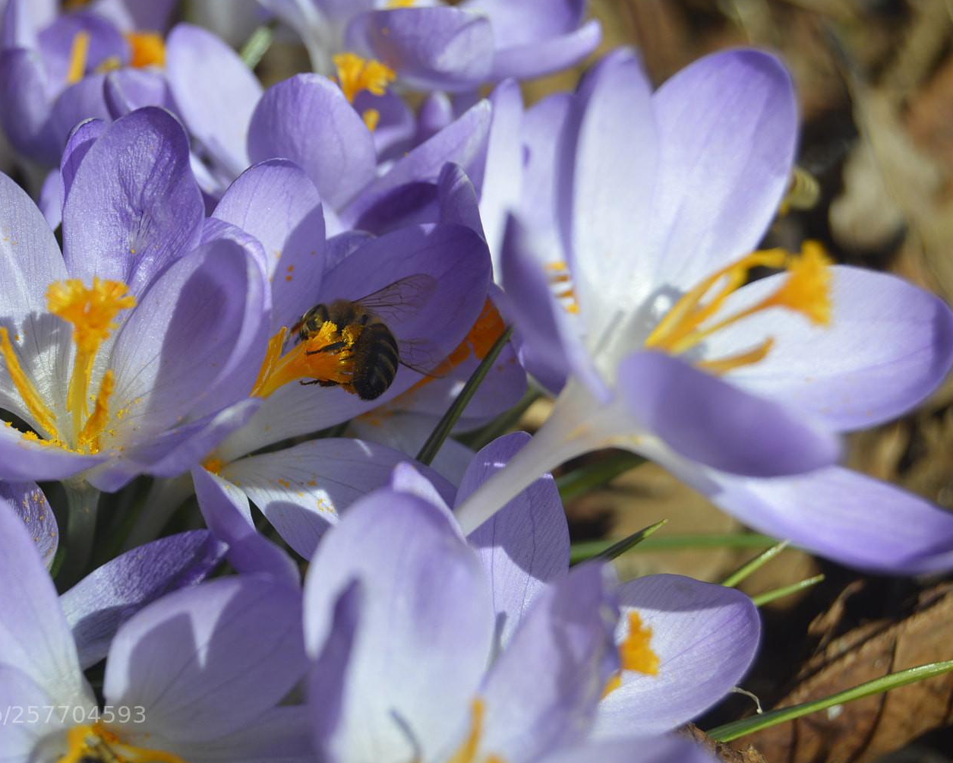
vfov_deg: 15.6
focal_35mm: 99
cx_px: 356
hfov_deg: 19.4
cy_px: 370
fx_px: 2781
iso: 100
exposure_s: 1/250
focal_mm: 55
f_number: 8
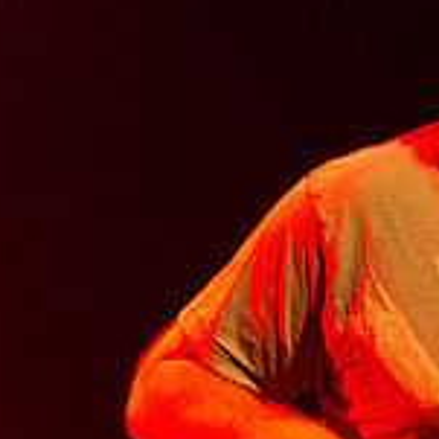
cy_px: 221
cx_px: 444
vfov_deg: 4.1
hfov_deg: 4.1
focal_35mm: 426
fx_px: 6112
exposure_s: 1/80
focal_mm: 112
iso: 8000
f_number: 7.1
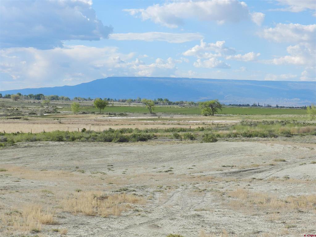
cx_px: 158
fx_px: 767
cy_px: 118
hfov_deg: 23.3
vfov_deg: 17.6
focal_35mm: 84
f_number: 4.4
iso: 160
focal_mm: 14.9
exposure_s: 1/1250
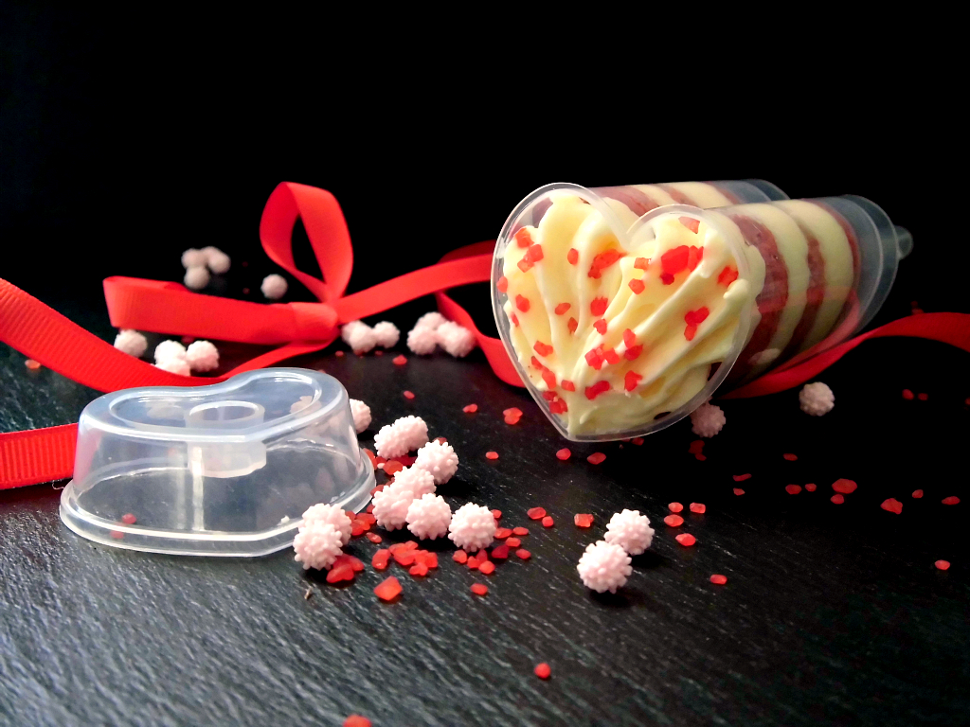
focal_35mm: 47
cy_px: 364
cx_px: 485
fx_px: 1317
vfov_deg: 30.9
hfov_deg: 40.4
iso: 400
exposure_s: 1/20
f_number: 3.4
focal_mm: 8.3
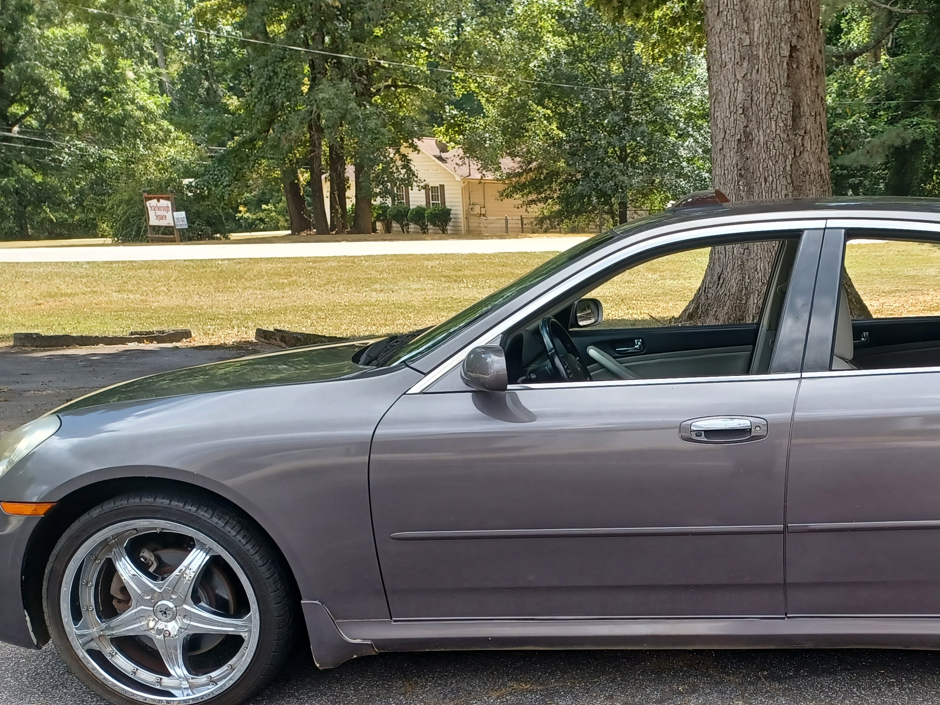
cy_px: 569
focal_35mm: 43
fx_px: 1168
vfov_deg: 32.6
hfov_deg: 42.2
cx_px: 727
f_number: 1.8
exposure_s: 1/120
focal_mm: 4.6
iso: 40
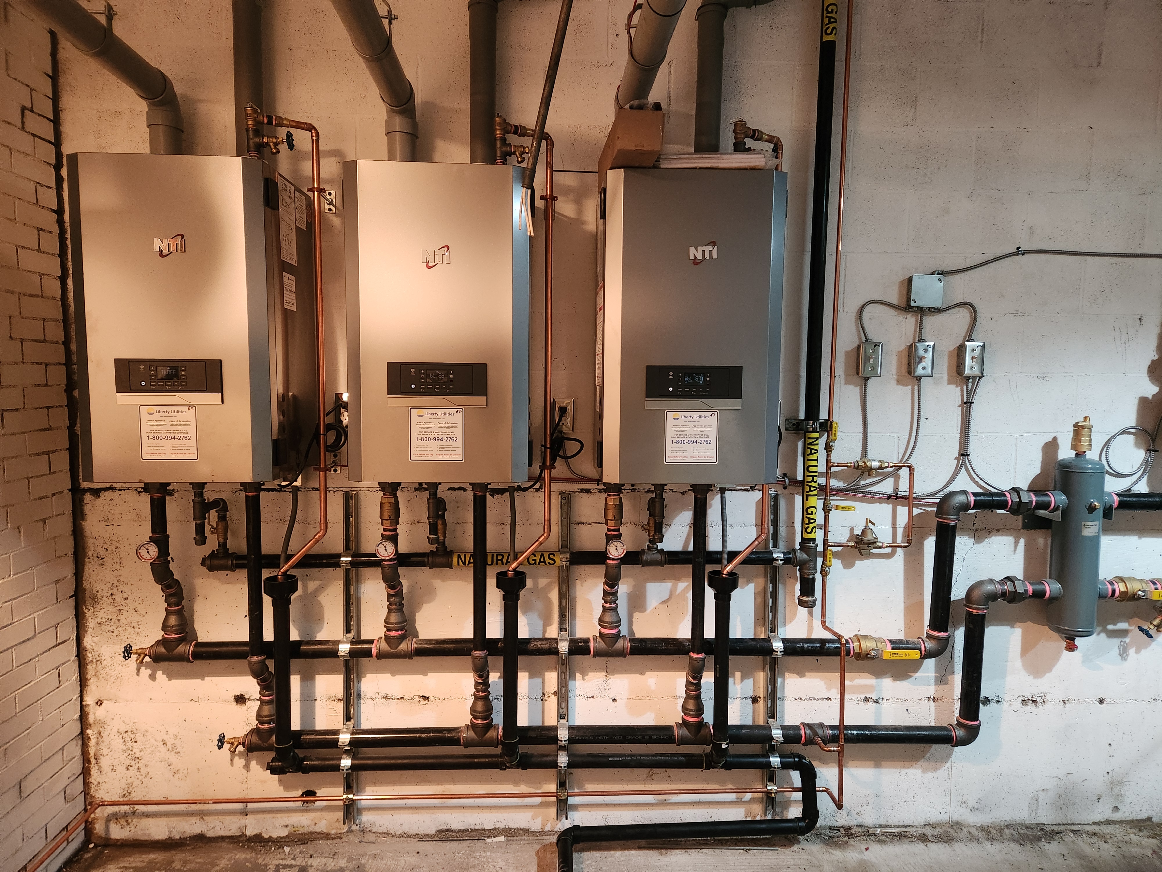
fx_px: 772
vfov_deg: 58.9
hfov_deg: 73.9
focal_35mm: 23
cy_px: 436
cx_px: 581
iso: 640
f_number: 1.8
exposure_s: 1/40
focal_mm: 5.4
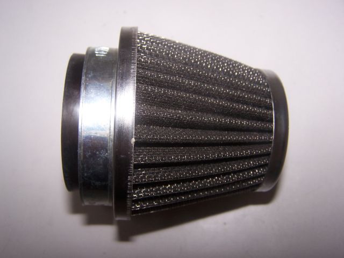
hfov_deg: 49.0
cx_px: 172
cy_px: 129
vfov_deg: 37.7
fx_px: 378
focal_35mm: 38
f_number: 2.8
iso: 80
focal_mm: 6.3
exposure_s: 1/60
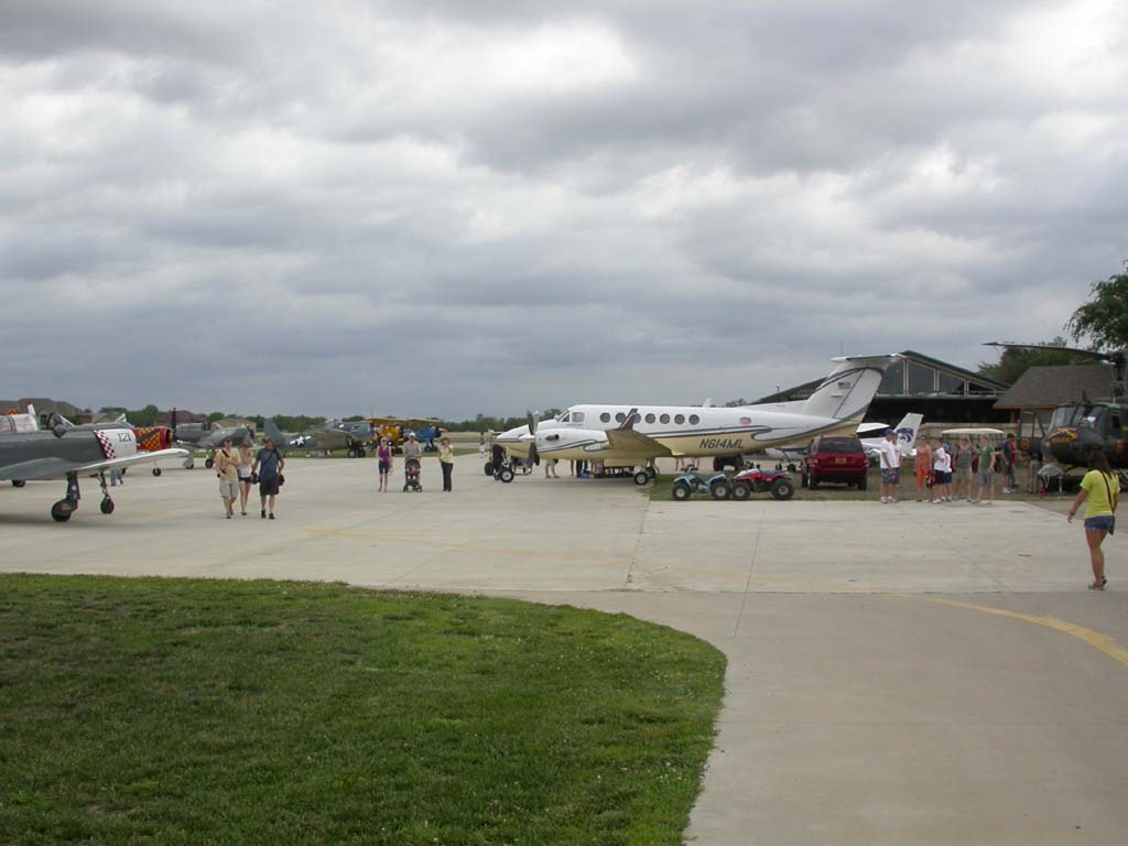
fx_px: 1238
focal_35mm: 38
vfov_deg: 37.7
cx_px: 564
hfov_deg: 49.0
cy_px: 423
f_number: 6.7
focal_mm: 7.85
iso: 100
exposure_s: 1/329
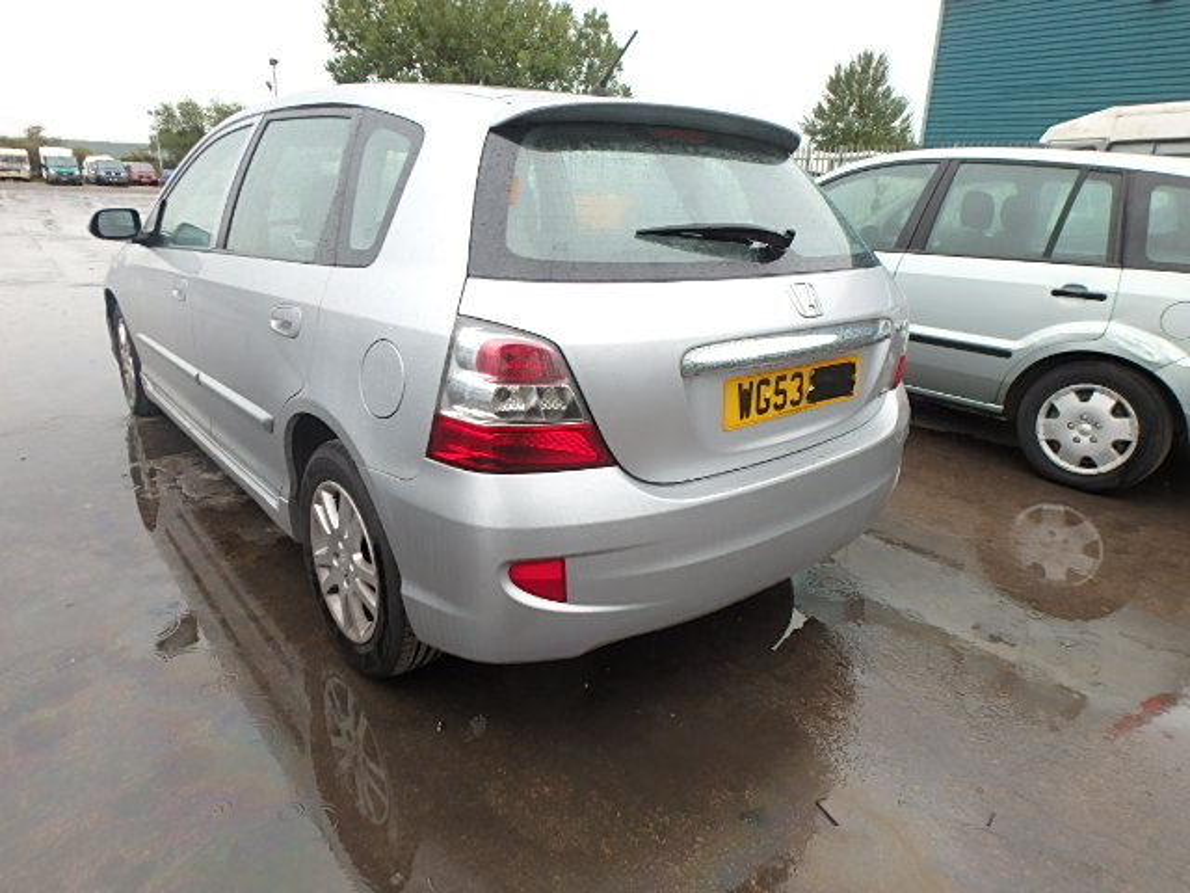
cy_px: 446
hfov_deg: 79.0
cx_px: 595
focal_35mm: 21
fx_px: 722
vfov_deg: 63.4
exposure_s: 1/100
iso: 125
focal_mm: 3.7
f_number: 3.5
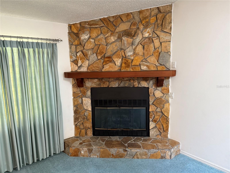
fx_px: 159
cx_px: 115
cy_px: 86
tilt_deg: -7.9
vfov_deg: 56.8
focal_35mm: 24
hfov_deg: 71.6
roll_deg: +0.7
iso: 640
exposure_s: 1/60
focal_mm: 6.76
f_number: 1.78
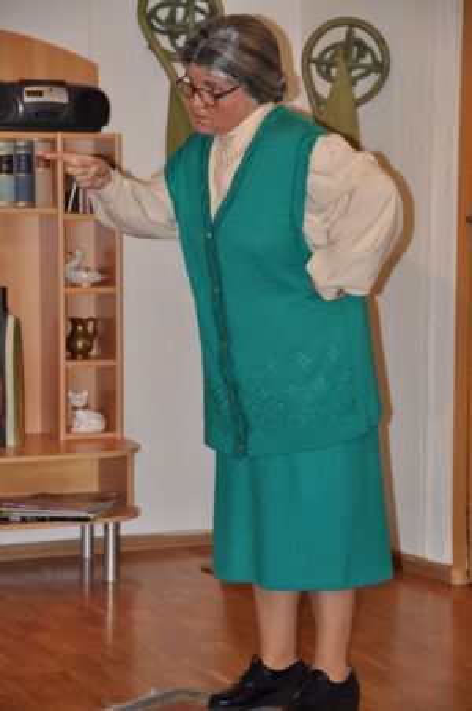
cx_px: 236
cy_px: 356
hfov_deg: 13.0
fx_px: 2071
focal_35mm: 105
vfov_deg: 19.5
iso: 200
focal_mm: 70
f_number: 5
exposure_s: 1/60
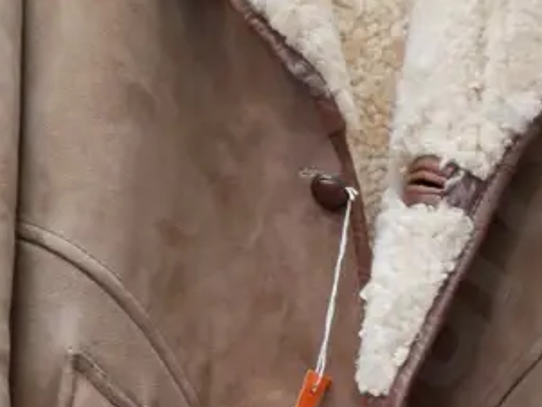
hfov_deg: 19.2
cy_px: 396
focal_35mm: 102
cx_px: 382
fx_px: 1598
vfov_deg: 14.3
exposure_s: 1/60
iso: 2500
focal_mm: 15
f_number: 4
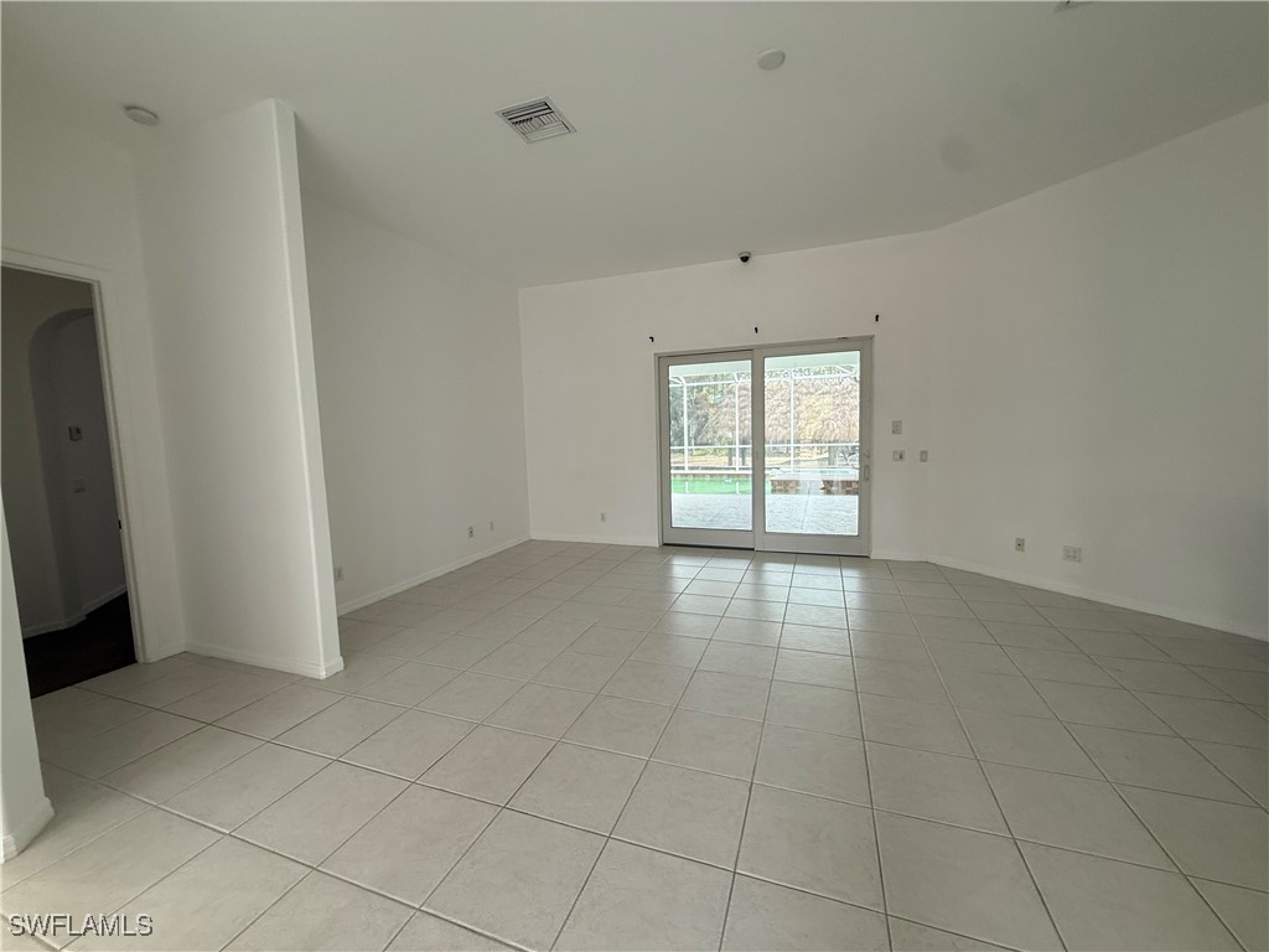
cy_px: 476
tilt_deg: -6.3
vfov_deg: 85.7
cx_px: 634
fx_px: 513
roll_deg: +1.8
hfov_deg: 102.1
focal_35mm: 14
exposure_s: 1/120
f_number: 2.2
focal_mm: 2.22
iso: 100
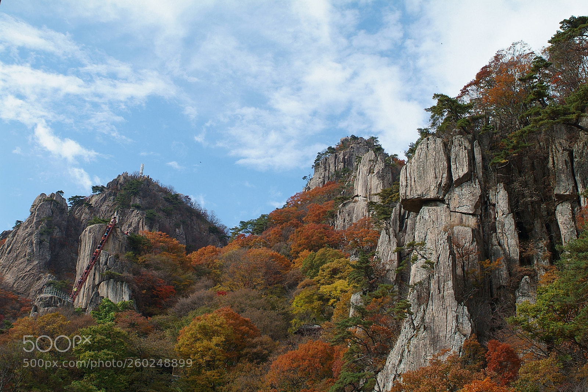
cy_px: 196
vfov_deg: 31.9
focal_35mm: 42
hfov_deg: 46.4
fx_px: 686
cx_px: 294
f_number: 5.6
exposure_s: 1/180
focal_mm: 28
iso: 100
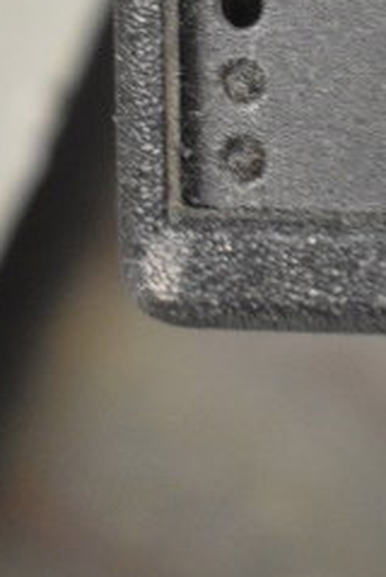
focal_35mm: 132
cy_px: -375
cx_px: 507
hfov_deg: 10.2
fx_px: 2115
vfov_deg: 14.2
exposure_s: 1/40
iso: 4000
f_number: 3.8
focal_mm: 23
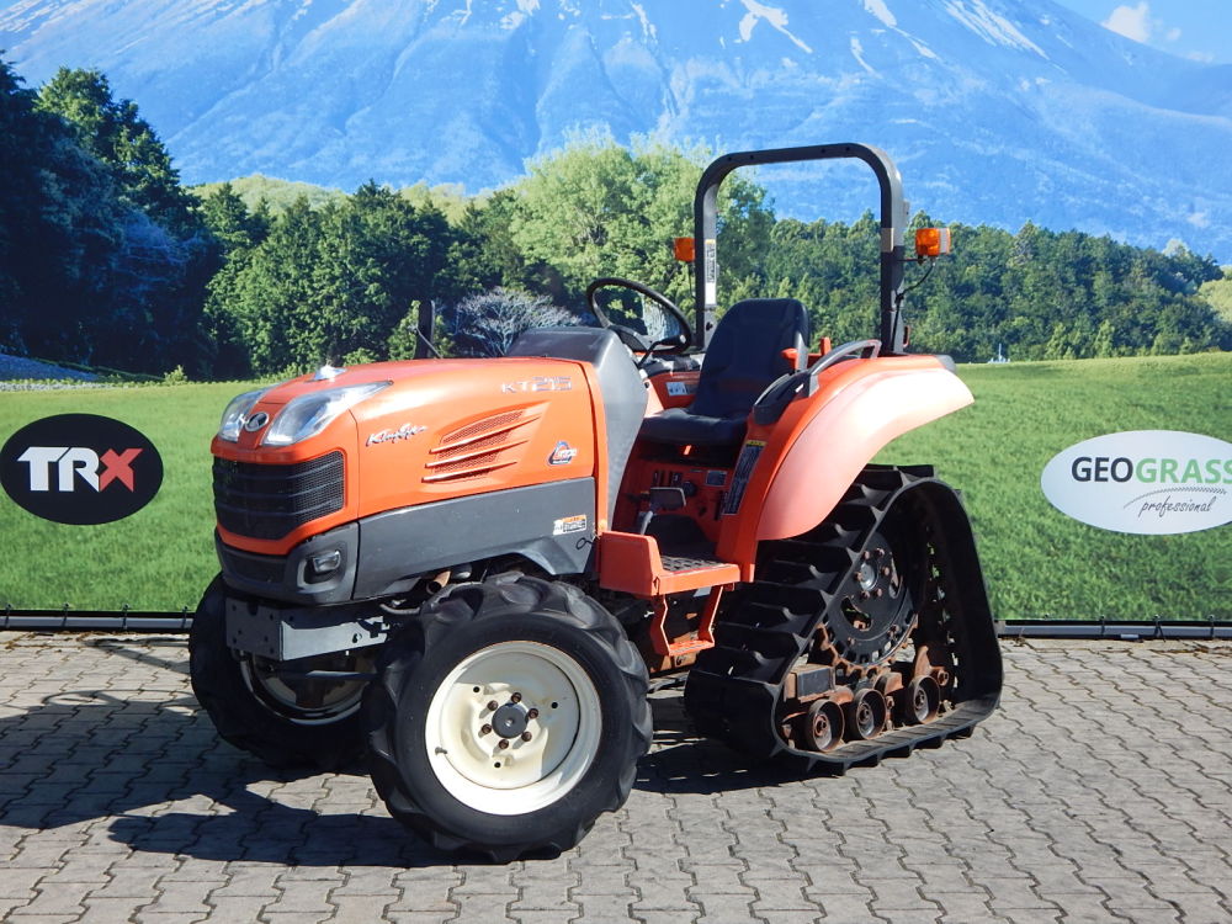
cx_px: 616
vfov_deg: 33.6
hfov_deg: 43.9
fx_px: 1530
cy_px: 462
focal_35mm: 43
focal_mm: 7.7
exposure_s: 1/800
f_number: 3.6
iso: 125
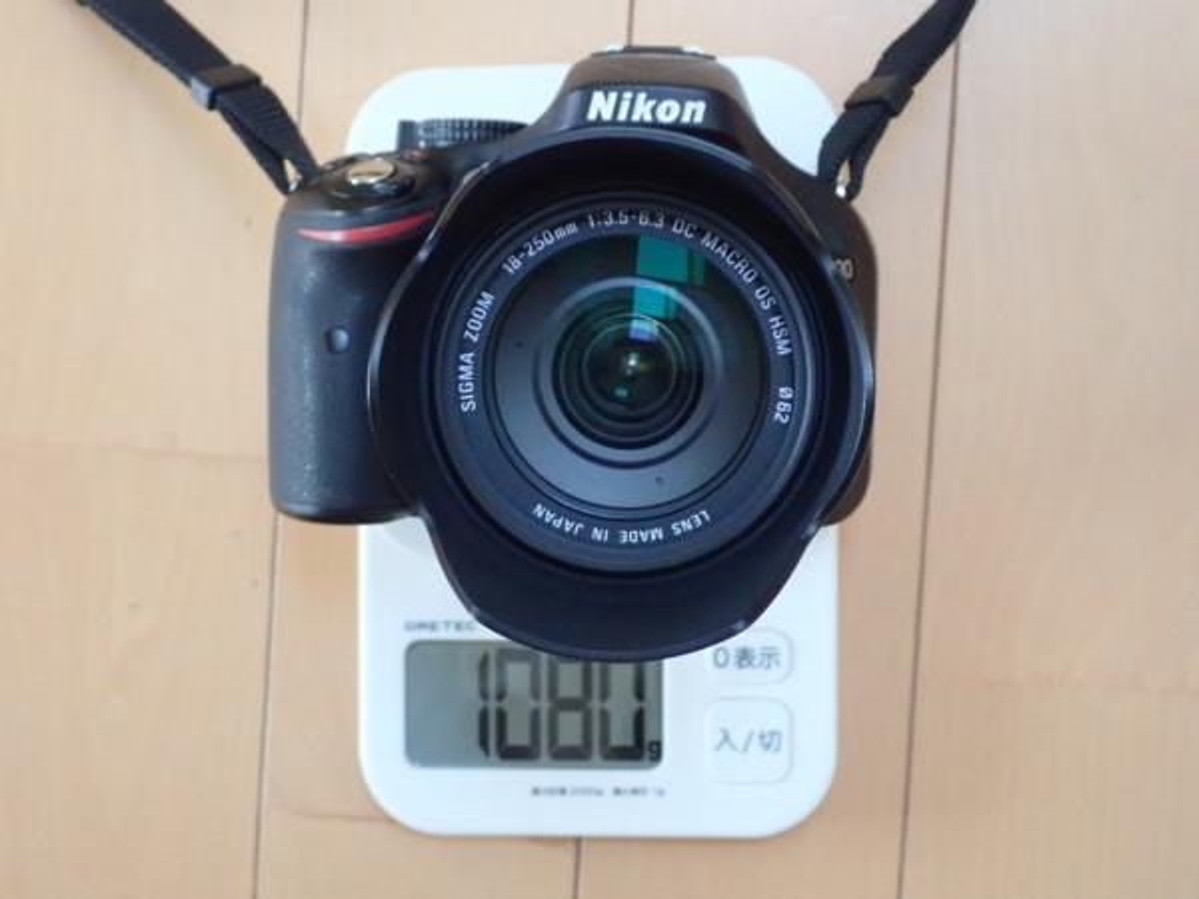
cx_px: 600
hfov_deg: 24.4
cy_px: 450
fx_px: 2771
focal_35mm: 80
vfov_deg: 18.4
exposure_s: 1/20
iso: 1600
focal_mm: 14.41
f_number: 4.4
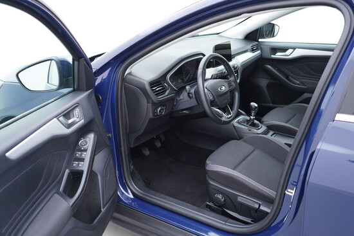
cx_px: 177
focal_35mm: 36
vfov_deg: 36.9
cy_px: 118
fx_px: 354
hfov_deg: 53.1
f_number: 2.8
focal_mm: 24
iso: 200
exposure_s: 1/40
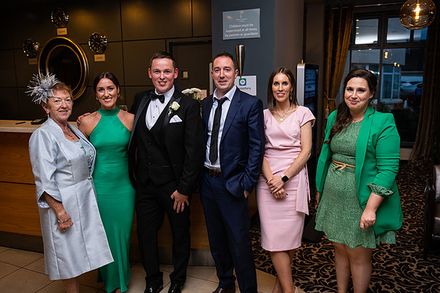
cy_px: 145
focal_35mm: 30
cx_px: 222
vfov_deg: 43.6
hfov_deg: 61.9
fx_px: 367
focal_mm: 29
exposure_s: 1/160
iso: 640
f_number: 3.5
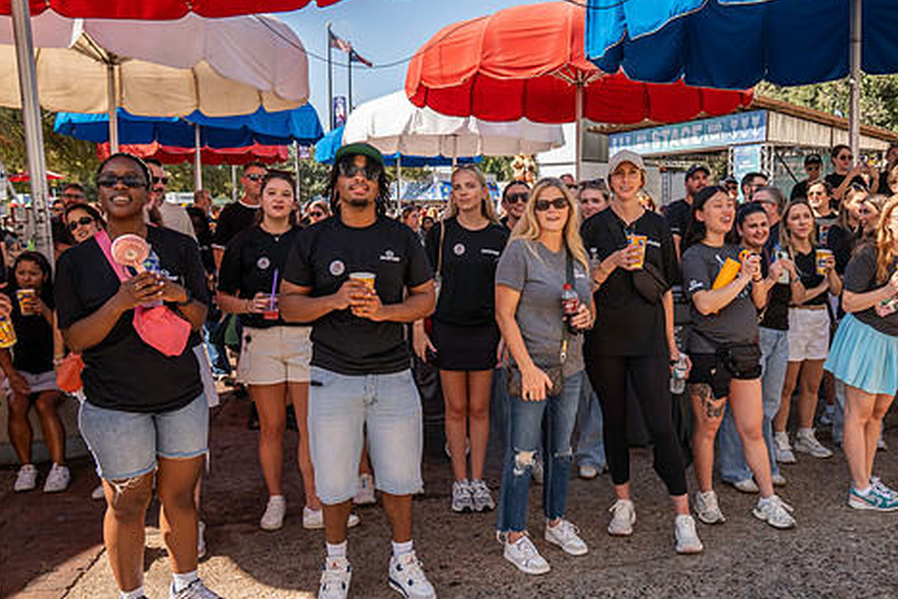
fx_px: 773
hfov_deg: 59.8
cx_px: 535
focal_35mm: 31
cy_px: 312
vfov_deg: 42.3
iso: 100
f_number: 4.5
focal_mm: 25
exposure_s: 1/320
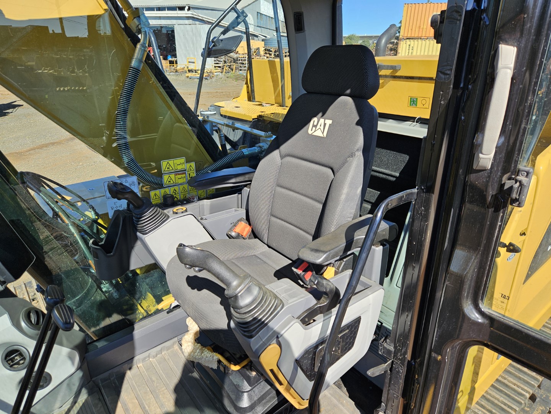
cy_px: 207
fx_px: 366
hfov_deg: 73.9
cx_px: 276
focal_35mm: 23
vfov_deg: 58.9
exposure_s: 1/648
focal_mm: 5.4
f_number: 1.8
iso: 25
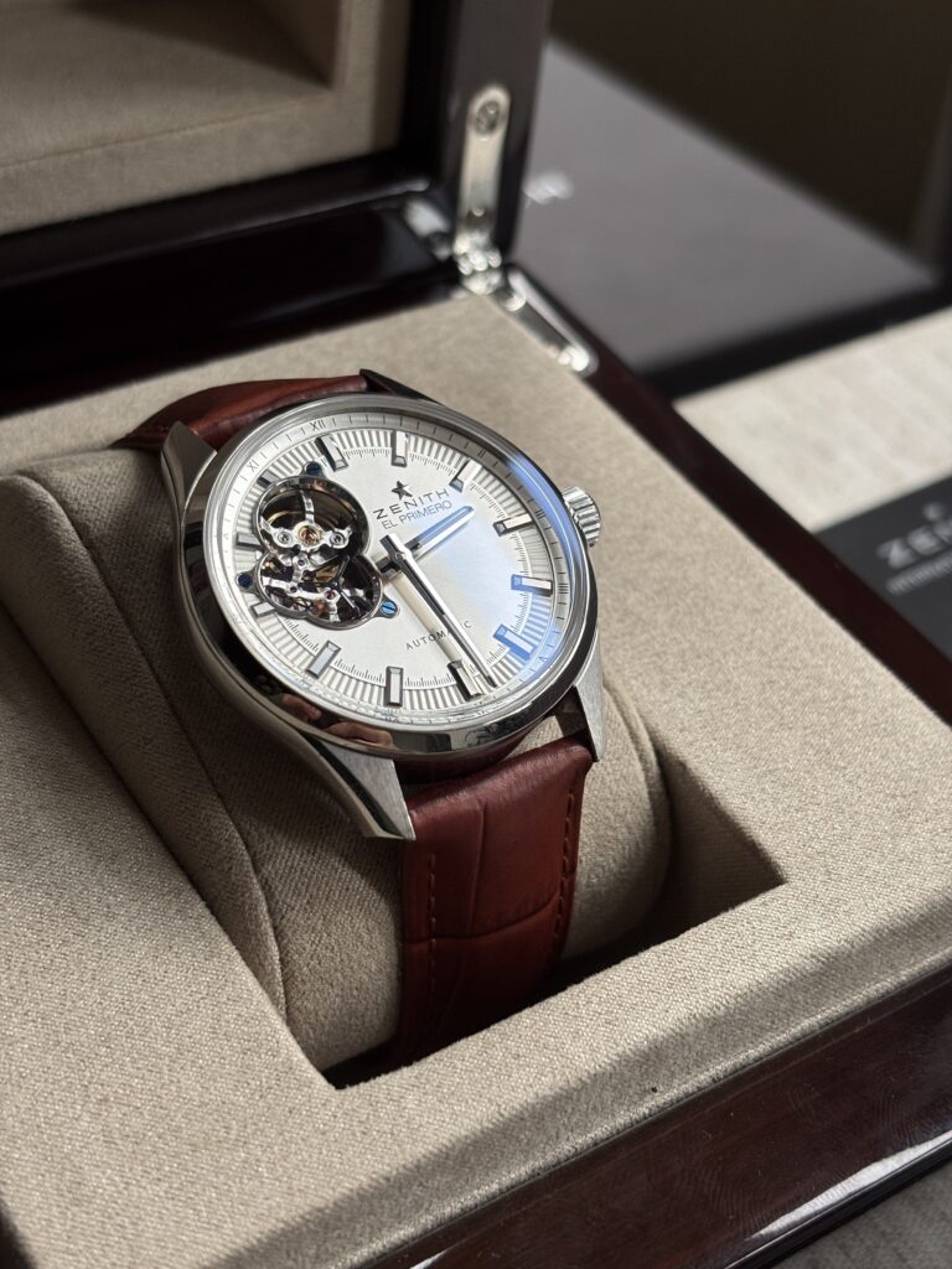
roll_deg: -8.4
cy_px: 634
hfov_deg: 28.0
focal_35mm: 52
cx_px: 476
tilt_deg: -41.5
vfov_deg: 36.8
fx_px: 1907
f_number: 1.6
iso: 32
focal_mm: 5.96
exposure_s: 1/187
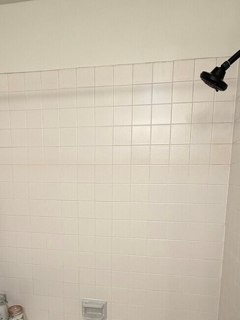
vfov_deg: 56.5
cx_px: 108
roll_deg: -0.9
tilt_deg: -10.1
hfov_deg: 45.4
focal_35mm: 31
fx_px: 286
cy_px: 224
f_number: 2.2
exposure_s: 1/60
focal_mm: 2.22
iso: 200
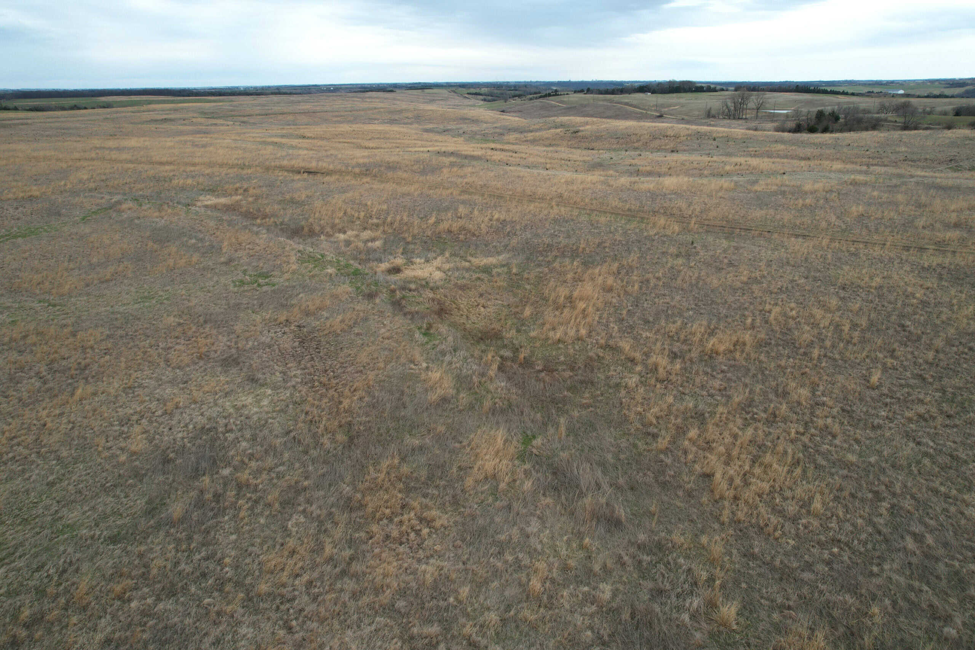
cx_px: 488
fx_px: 596
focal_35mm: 22
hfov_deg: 78.6
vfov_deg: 57.2
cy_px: 325
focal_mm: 8.4
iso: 100
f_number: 2.8
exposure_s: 1/500
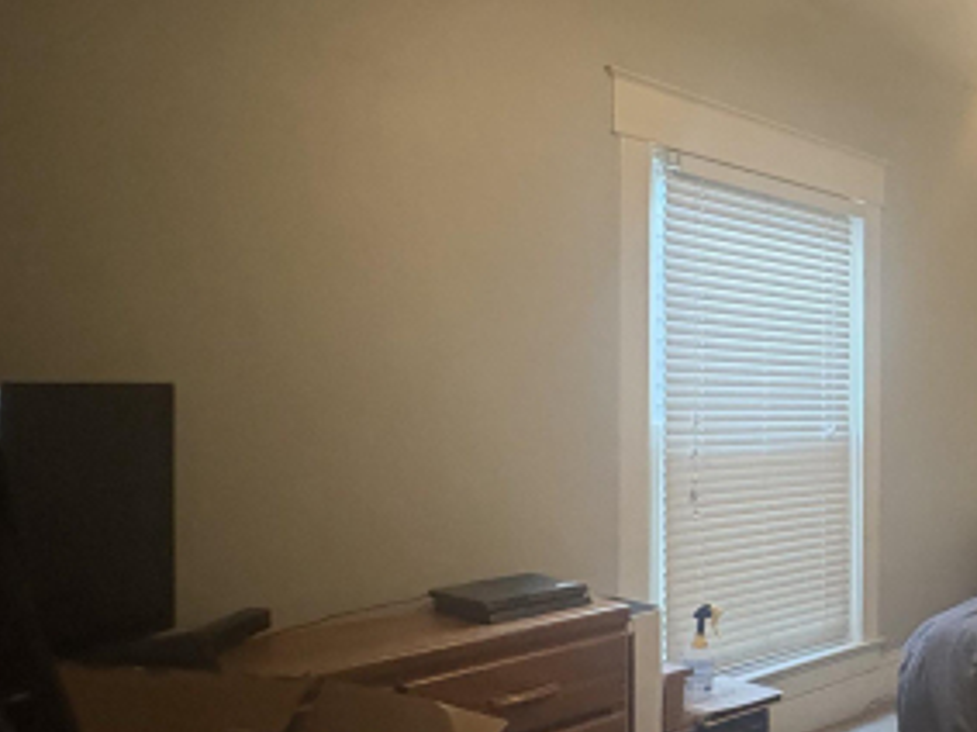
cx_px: 1065
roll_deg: -0.5
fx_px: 931
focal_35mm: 33
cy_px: 418
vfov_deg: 42.8
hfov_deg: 43.4
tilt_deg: -1.1
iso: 1000
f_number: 2.2
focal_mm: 2.22
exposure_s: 1/40
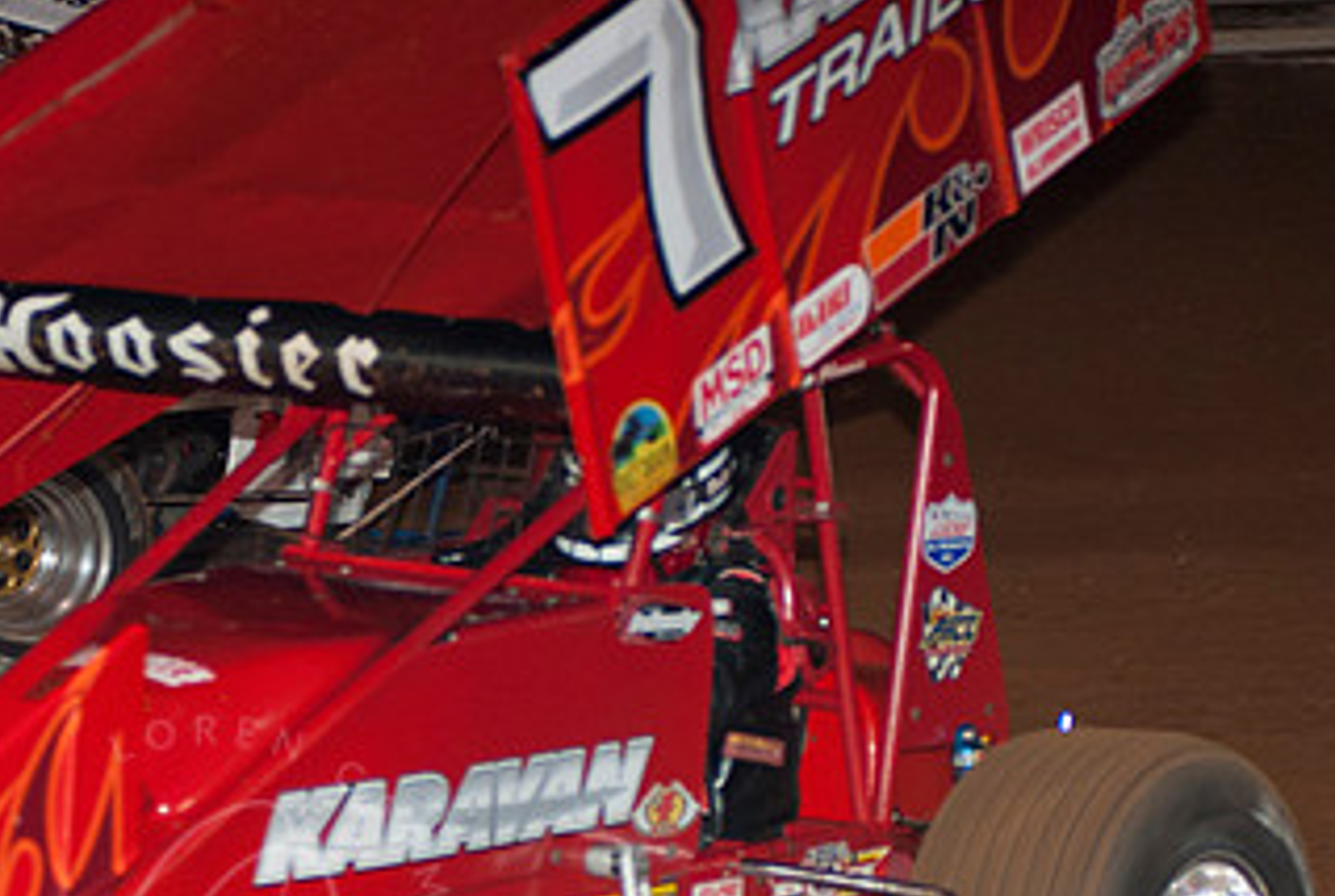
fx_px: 8099
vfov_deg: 6.3
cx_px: 205
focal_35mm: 218
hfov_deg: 9.4
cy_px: 578
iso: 250
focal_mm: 80
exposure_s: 1/400
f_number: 3.2
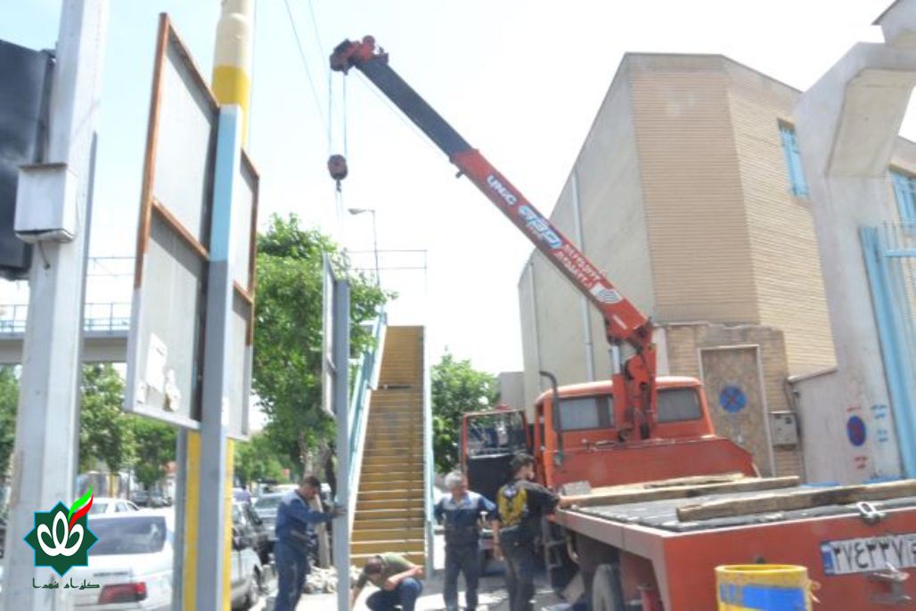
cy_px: 306
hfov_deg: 67.4
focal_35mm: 27
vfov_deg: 48.0
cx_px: 458
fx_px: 687
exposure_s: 1/50
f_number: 22
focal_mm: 18
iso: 800
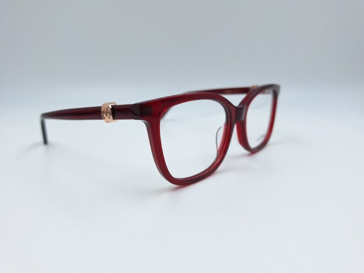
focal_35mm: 23
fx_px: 242
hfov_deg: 73.9
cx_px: 182
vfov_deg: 58.9
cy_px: 136
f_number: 1.8
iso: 40
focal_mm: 5.54
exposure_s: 1/154
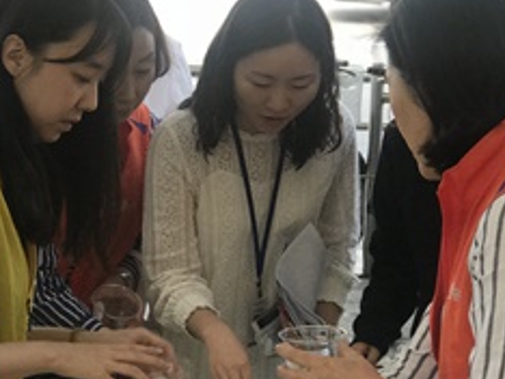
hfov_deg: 14.7
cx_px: 177
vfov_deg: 11.1
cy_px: 257
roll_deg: +1.6
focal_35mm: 134
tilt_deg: -14.4
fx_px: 1957
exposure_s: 1/60
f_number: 2.8
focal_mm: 6.6
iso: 32
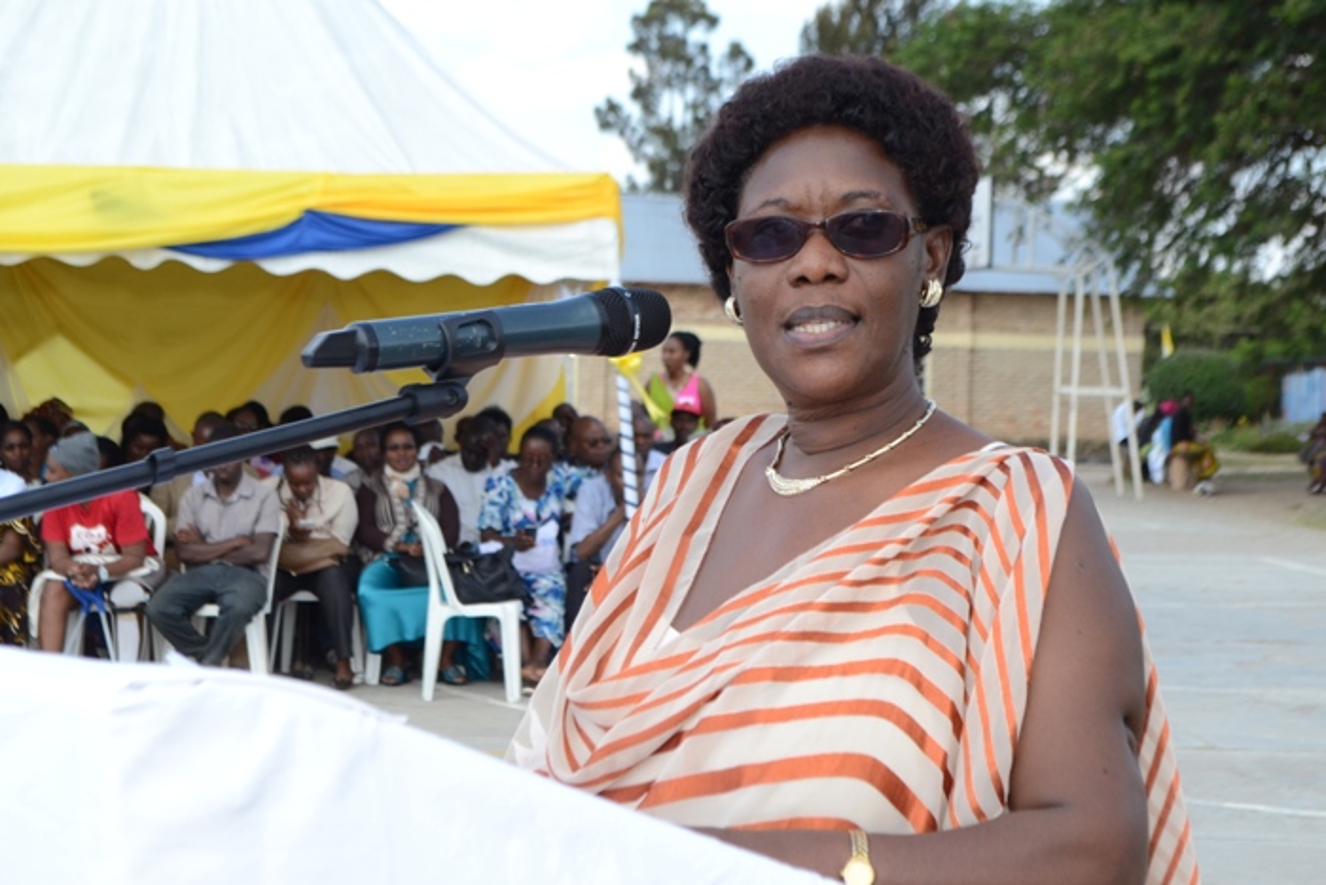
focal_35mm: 72
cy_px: 442
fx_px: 2652
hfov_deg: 28.1
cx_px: 663
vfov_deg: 18.9
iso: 200
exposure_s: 1/200
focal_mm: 48
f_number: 8
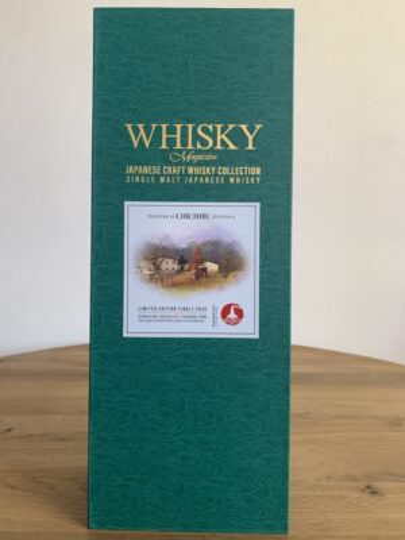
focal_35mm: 26
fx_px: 406
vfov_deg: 67.3
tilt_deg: +0.5
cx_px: 202
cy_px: 270
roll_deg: -0.1
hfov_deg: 53.1
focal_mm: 4.25
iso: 160
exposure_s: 1/60
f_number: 1.8
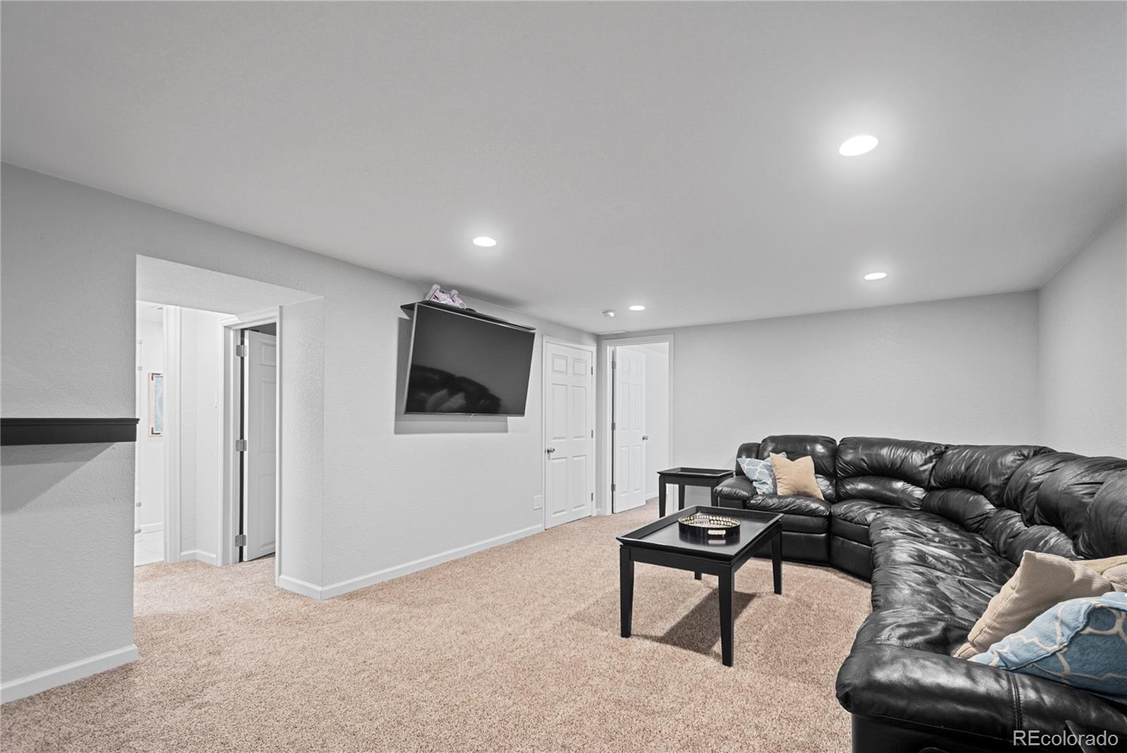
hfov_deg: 100.3
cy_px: 376
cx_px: 564
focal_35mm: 15
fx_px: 470
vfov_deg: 77.4
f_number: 3.5
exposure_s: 1/1.67
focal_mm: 10
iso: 200
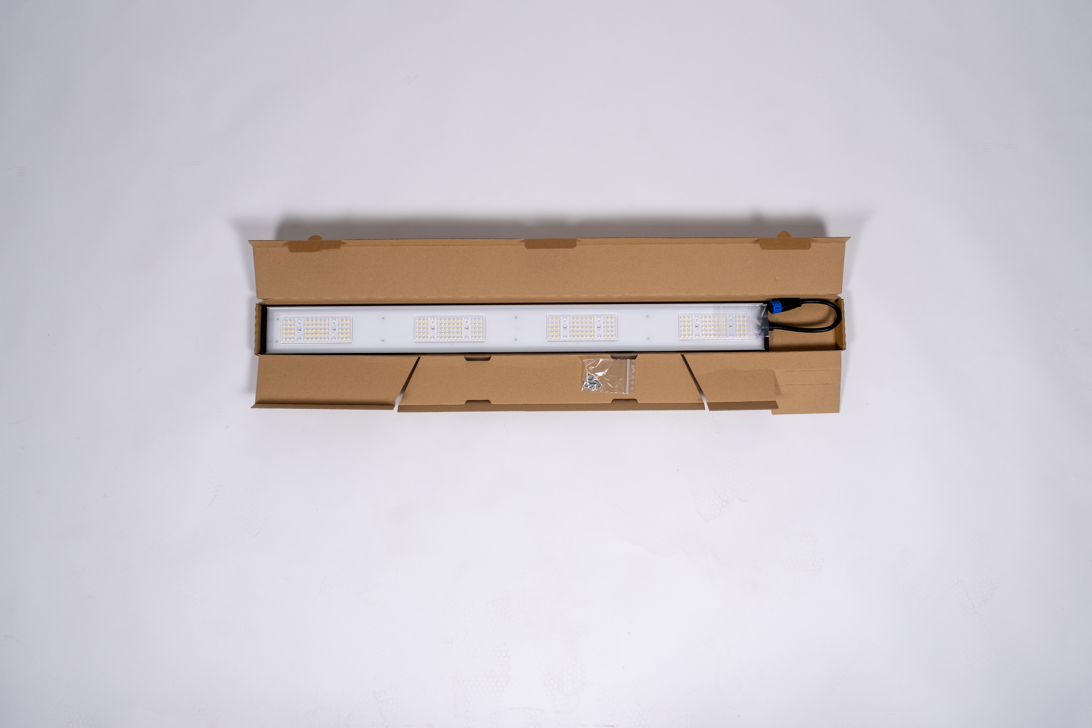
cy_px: 364
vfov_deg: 43.6
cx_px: 546
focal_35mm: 30
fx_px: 910
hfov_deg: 61.9
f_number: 5.6
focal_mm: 19.7
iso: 125
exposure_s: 1/60
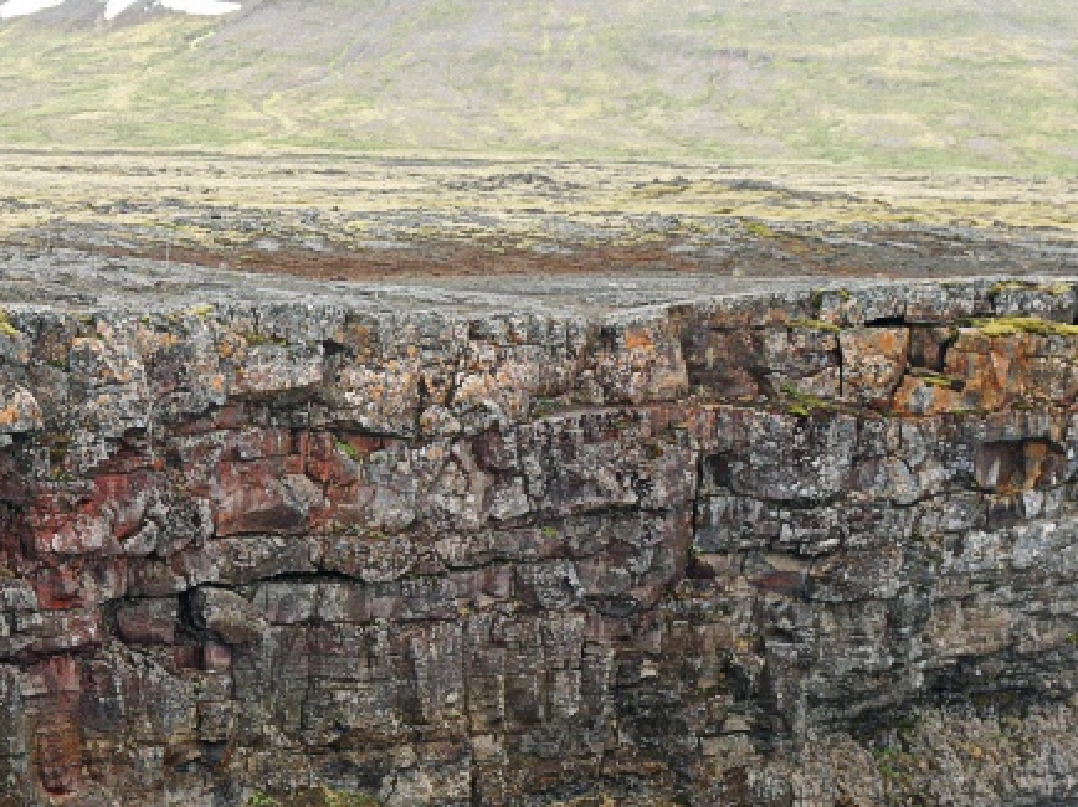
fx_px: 2459
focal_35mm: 79
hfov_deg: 24.1
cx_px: 119
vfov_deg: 18.2
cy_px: 807
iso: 100
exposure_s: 1/160
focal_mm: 22
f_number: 4
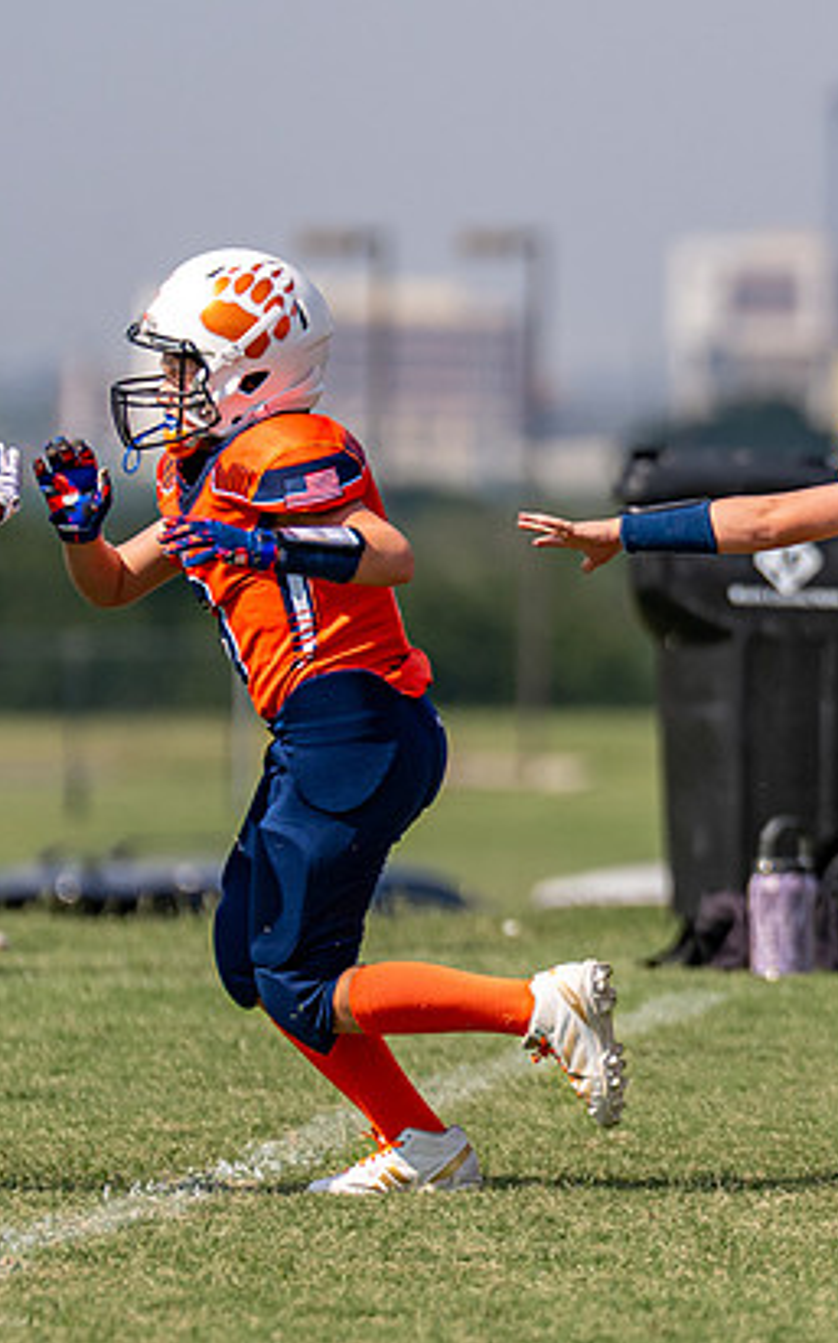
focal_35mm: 730
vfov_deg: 2.9
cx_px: 1016
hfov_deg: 1.8
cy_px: 540
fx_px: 26712
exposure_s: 1/3200
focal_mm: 200
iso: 125
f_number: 2.8
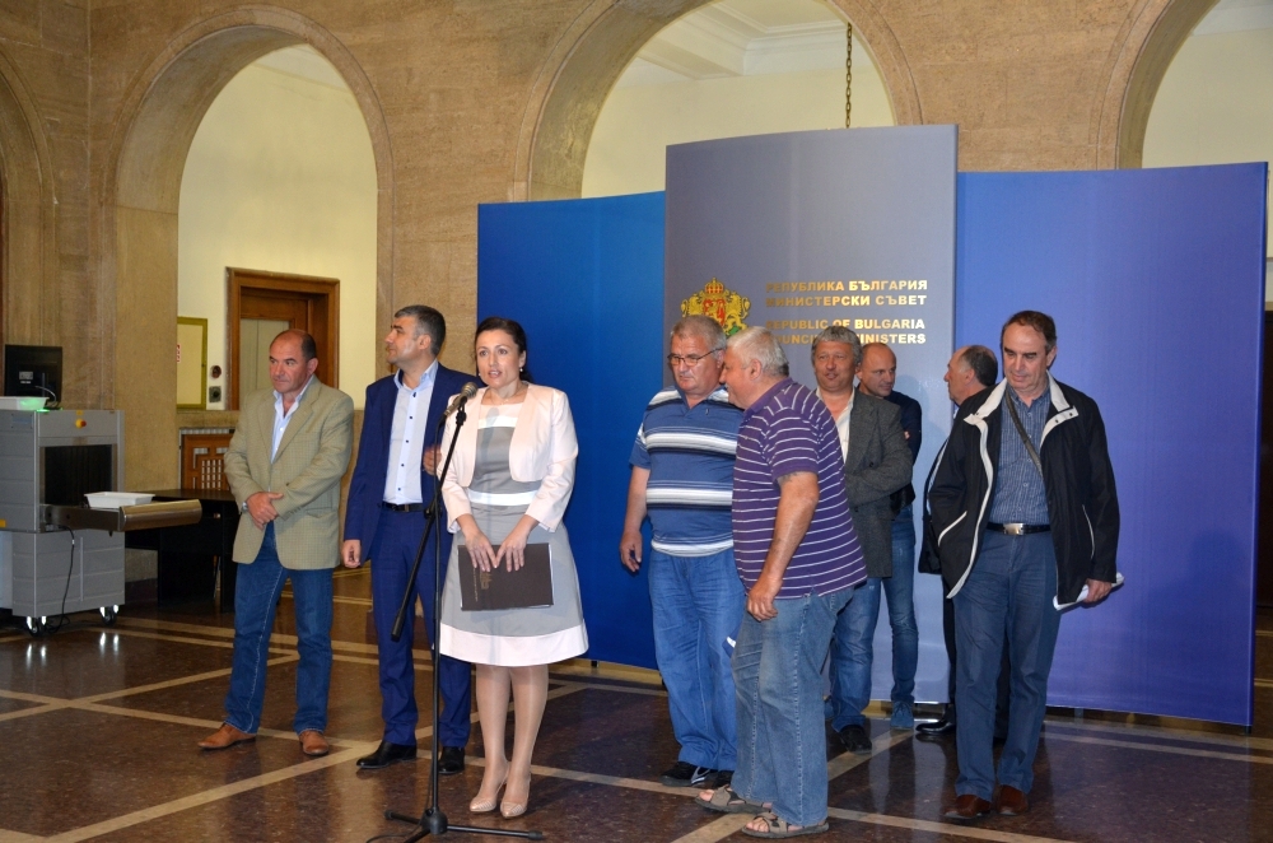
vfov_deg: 29.7
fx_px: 1588
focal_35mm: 45
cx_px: 636
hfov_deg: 43.7
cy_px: 422
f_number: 4
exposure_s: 1/60
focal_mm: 30
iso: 800
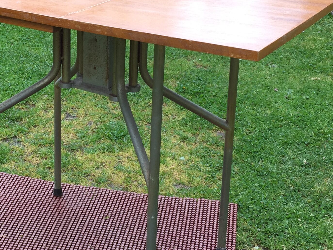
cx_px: 74
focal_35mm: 69
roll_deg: -1.9
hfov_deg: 27.7
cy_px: 74
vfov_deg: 21.2
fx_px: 664
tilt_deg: -19.7
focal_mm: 4.15
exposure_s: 1/108
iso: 32
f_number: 2.2
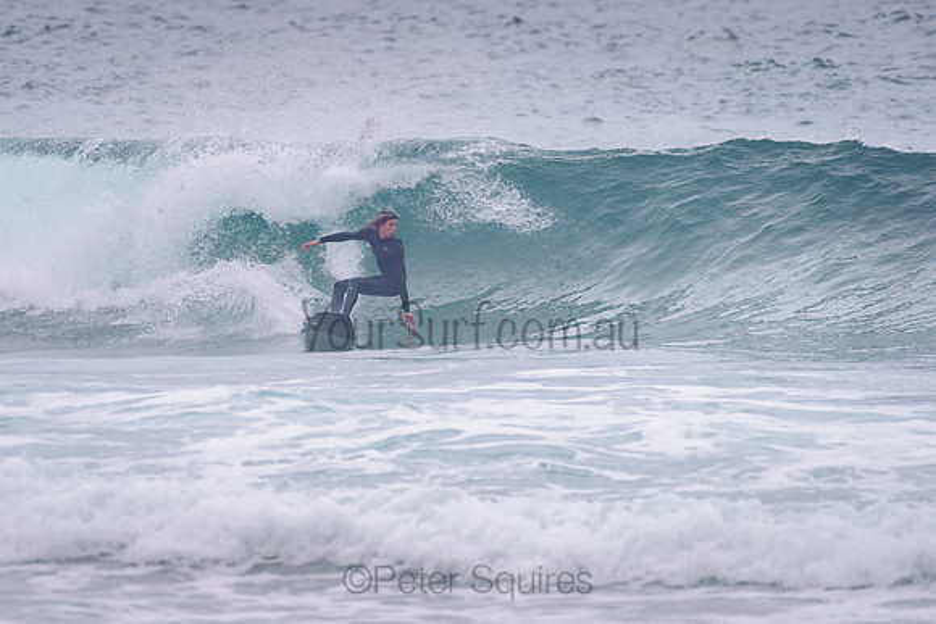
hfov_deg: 3.4
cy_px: 244
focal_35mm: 613
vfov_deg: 2.2
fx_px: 15939
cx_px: 372
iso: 1100
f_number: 5.6
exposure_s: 1/2000
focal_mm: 500
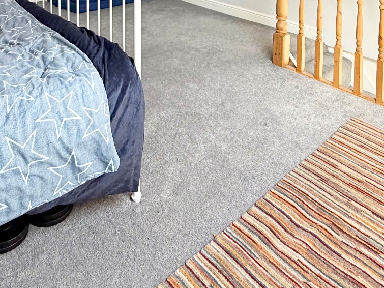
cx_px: 182
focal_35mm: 38
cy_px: -92
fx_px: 421
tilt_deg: -3.5
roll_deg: +0.0
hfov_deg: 49.0
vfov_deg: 29.7
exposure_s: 1/121
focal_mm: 2.22
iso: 125
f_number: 2.2
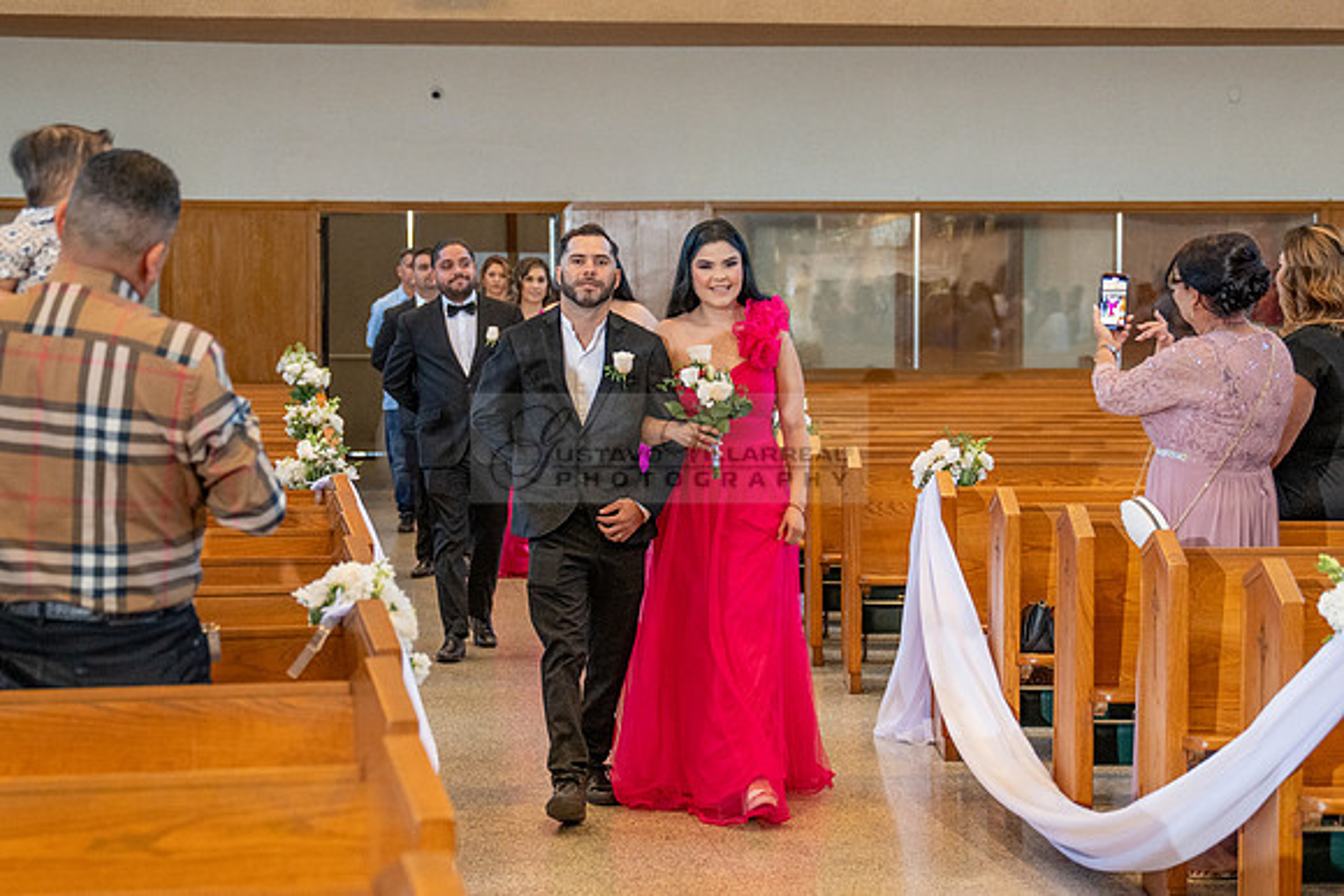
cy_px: 432
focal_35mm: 84
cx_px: 687
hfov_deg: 24.3
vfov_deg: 16.4
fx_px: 3121
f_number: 3.2
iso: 1000
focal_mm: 54
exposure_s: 1/200
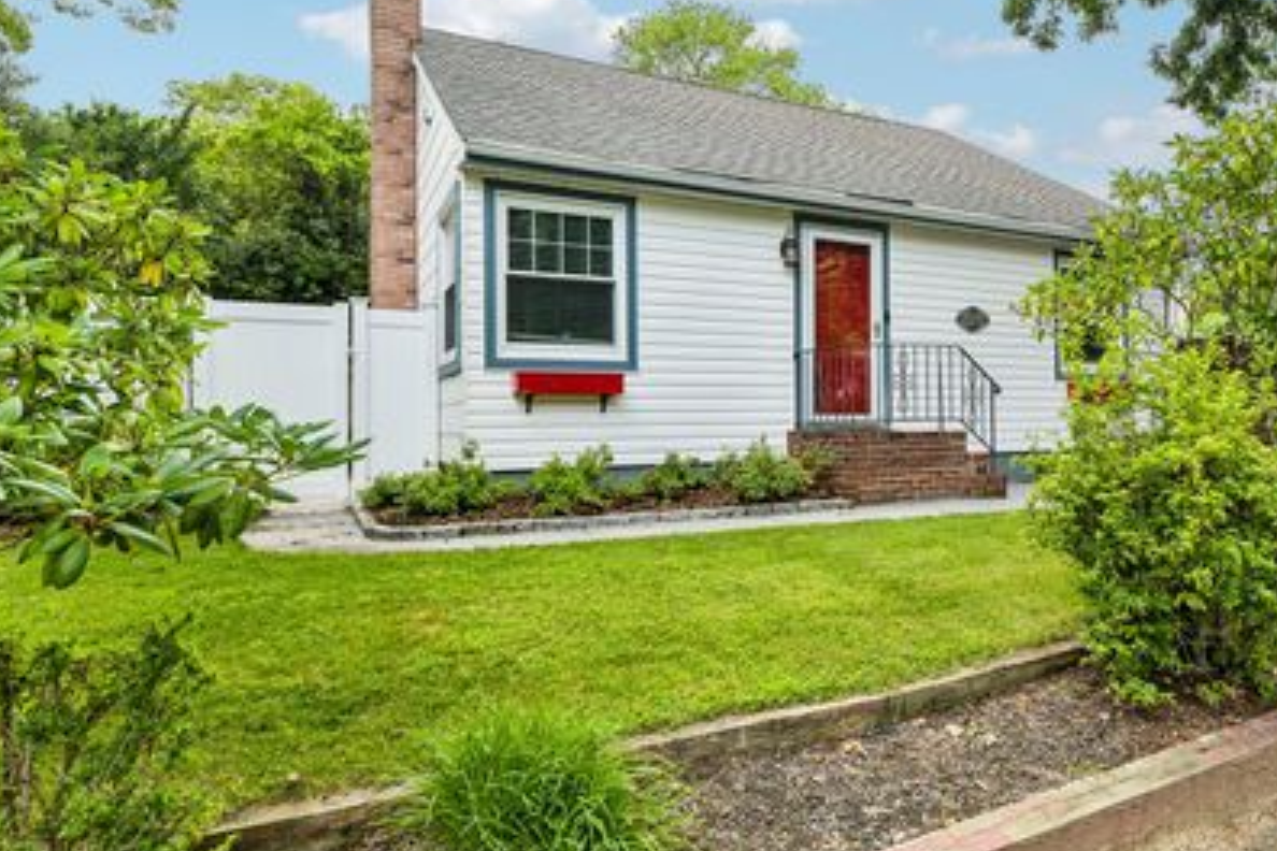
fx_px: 851
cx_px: 790
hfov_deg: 72.6
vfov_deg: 53.0
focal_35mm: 24
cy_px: 382
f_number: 9
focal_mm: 19
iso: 250
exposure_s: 1/80
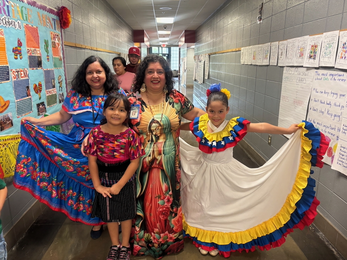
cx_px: 174
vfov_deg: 53.1
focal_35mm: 26
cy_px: 130
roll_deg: +0.3
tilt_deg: -14.1
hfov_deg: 67.3
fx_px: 261
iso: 250
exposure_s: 1/60
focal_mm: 5.96
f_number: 1.6
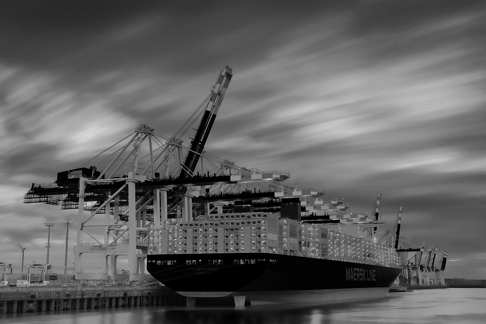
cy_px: 162
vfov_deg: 29.3
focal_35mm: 46
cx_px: 243
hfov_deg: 42.7
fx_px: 621
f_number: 20
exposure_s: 69.3
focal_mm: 46
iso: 100
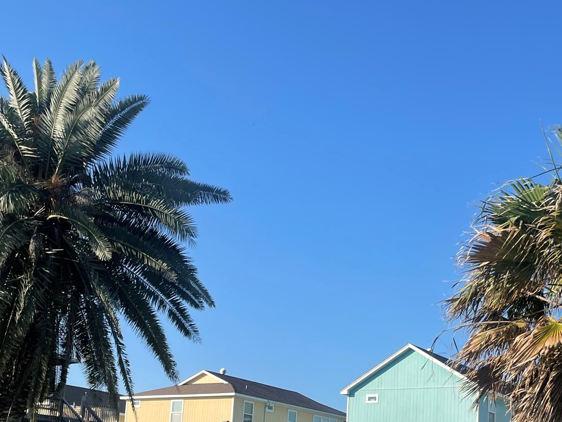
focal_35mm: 53
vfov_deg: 26.9
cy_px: 344
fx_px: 861
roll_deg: -2.7
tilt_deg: +11.0
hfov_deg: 36.0
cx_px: 343
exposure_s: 1/2353
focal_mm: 4.2
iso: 32
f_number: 1.6
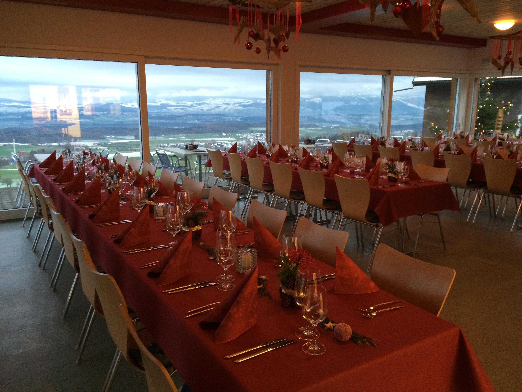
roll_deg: +0.8
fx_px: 437
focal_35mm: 29
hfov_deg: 61.7
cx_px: 261
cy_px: 196
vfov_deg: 48.2
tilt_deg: -12.4
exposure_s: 1/33
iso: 250
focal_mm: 4.15
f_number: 2.2
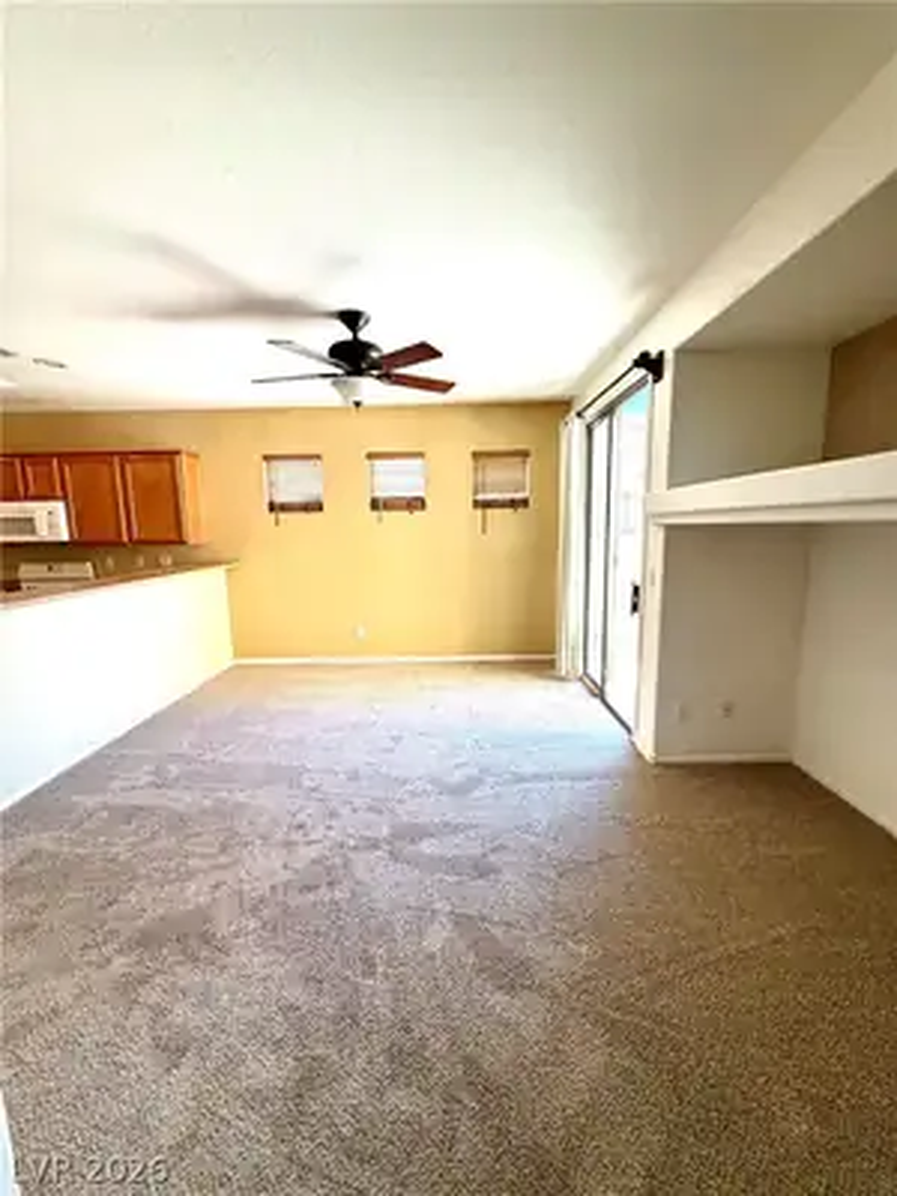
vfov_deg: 102.1
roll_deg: +0.8
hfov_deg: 85.7
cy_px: 598
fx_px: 484
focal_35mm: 14
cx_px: 448
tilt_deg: -8.0
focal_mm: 2.22
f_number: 2.2
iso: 64
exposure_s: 1/120
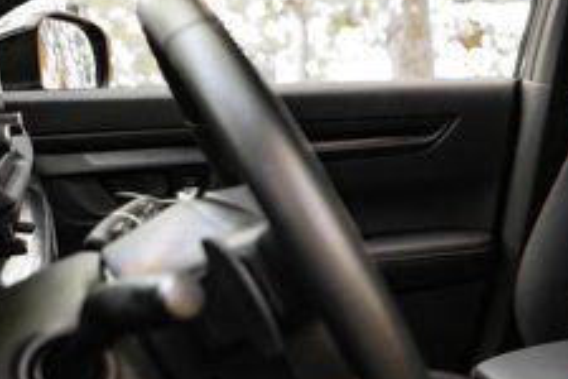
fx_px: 1167
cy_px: 216
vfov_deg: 18.4
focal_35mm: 74
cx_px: 727
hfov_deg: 24.2
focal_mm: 26
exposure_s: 1/200
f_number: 2.8
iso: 1250
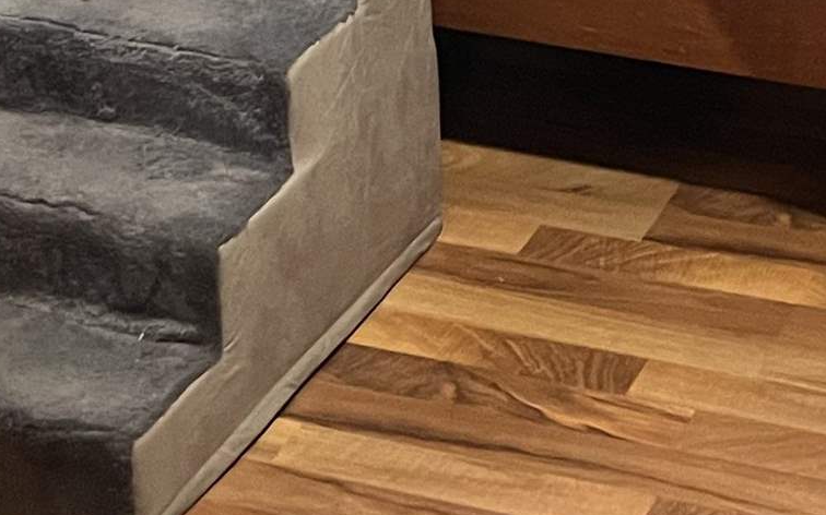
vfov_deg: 10.3
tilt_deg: -10.9
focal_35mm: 112
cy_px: -674
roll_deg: +1.6
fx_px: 2521
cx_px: 705
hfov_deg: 18.4
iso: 400
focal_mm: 5.7
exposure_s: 1/40
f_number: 1.5
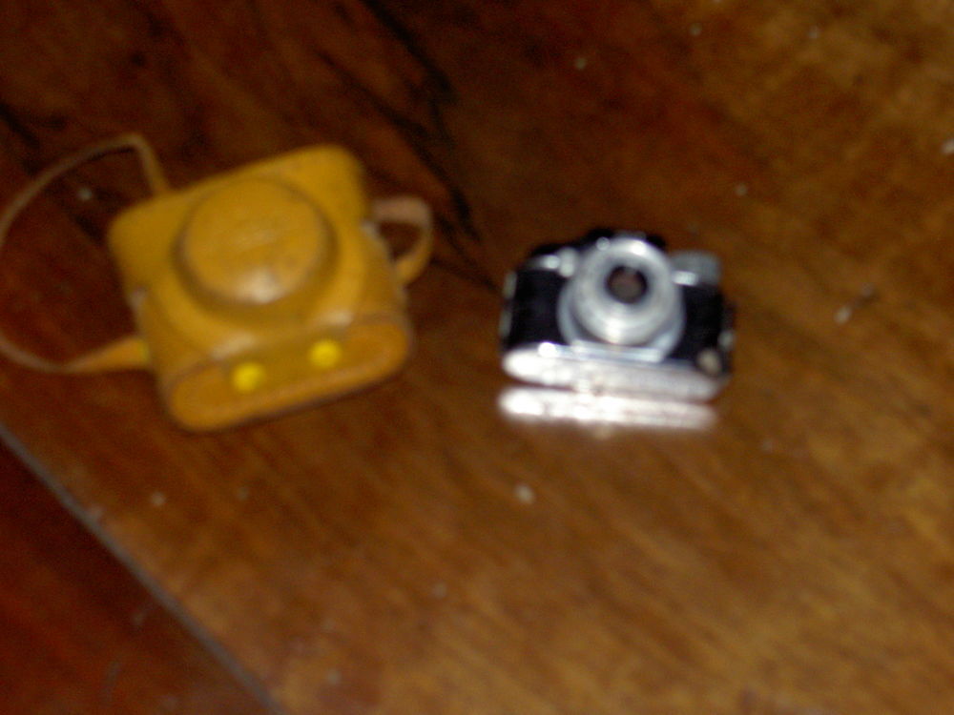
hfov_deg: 23.3
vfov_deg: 17.6
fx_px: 2315
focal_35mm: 84
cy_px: 358
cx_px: 477
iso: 200
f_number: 4.1
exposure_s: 1/80
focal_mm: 17.4
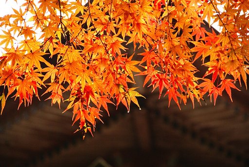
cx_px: 124
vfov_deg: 6.8
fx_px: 1403
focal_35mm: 202
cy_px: 84
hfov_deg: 10.1
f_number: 5.6
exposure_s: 1/125
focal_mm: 135
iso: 400
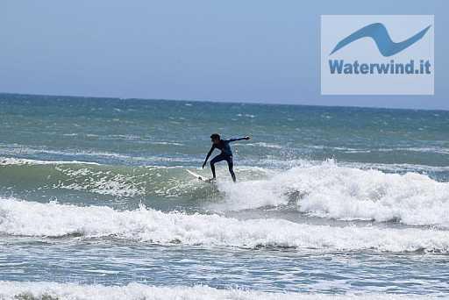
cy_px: 150
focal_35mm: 450
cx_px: 224
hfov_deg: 4.6
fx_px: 5615
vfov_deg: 3.1
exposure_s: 1/1000
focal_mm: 300
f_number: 8
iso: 200
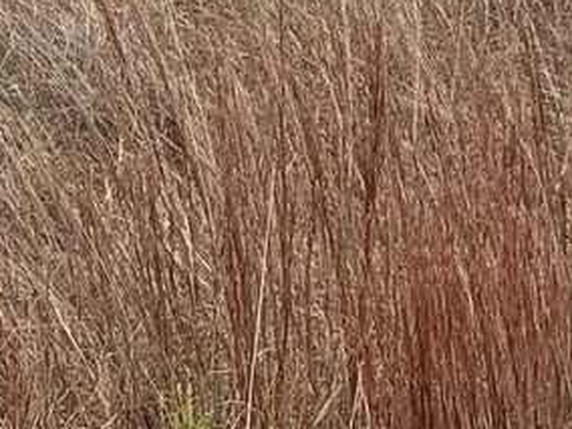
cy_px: -433
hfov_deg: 5.1
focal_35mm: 390
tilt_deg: -5.1
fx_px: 6444
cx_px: 276
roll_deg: +0.7
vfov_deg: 3.8
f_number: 2.8
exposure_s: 1/261
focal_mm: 9
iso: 25
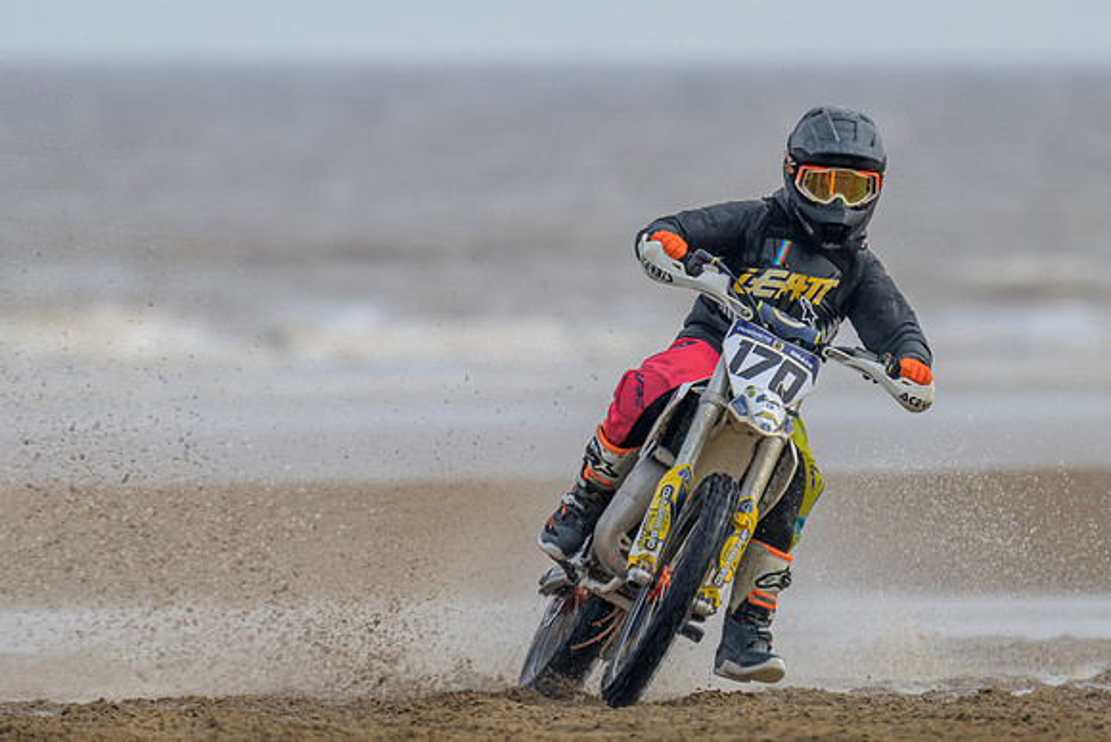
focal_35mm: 1163
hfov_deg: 1.8
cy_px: 420
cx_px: 642
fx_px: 35902
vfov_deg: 1.2
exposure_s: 1/500
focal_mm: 600
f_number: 6.3
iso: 220
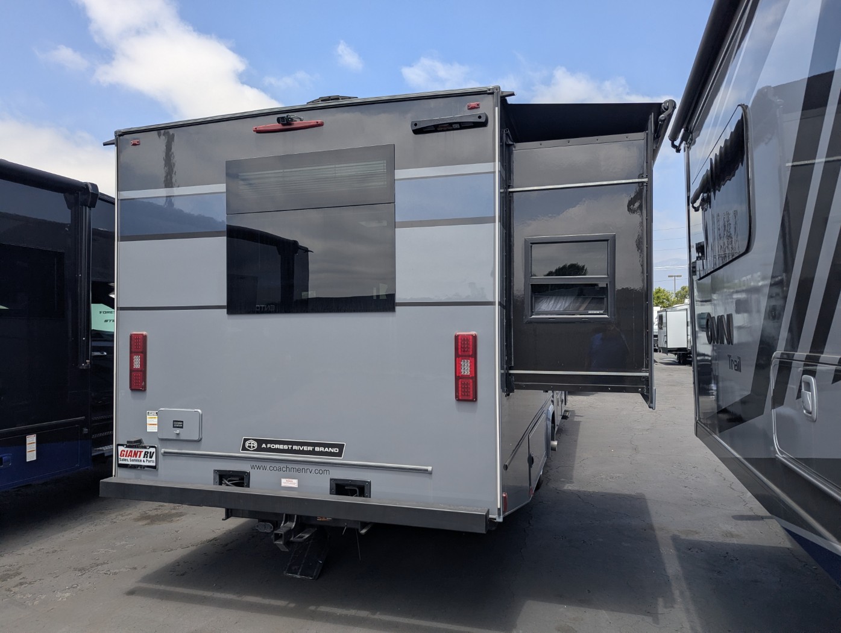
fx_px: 584
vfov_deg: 56.9
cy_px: 316
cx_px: 420
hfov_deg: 71.5
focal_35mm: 24
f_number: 1.85
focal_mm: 6.81
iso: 47
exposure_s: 1/1887
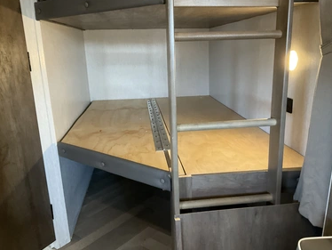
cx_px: 174
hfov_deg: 58.3
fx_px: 298
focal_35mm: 31
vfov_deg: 45.5
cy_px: 127
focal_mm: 3
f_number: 1.8
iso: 200
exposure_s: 1/60
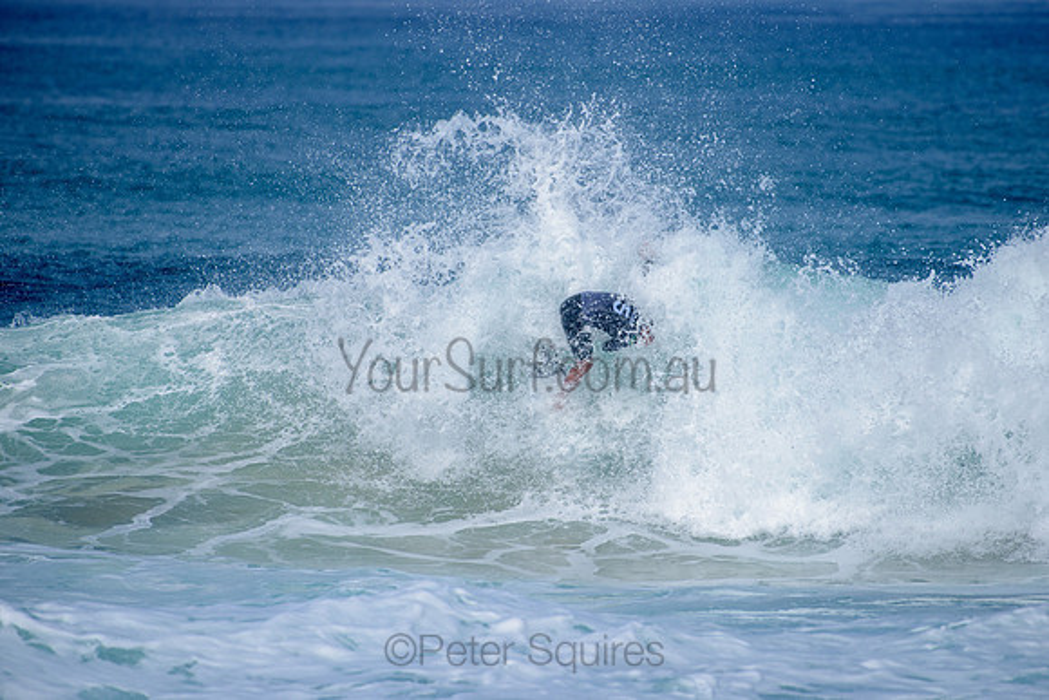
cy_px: 331
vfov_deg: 2.5
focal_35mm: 546
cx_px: 552
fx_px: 15913
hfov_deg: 3.8
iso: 125
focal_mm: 500
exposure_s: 1/2000
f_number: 5.6
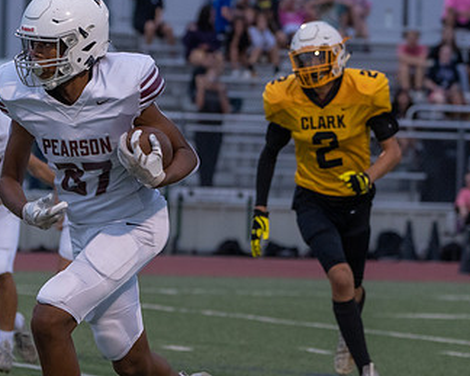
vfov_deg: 3.8
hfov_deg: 4.8
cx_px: 138
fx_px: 5618
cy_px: 294
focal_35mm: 404
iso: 3200
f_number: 5.6
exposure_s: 1/1000
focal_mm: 183
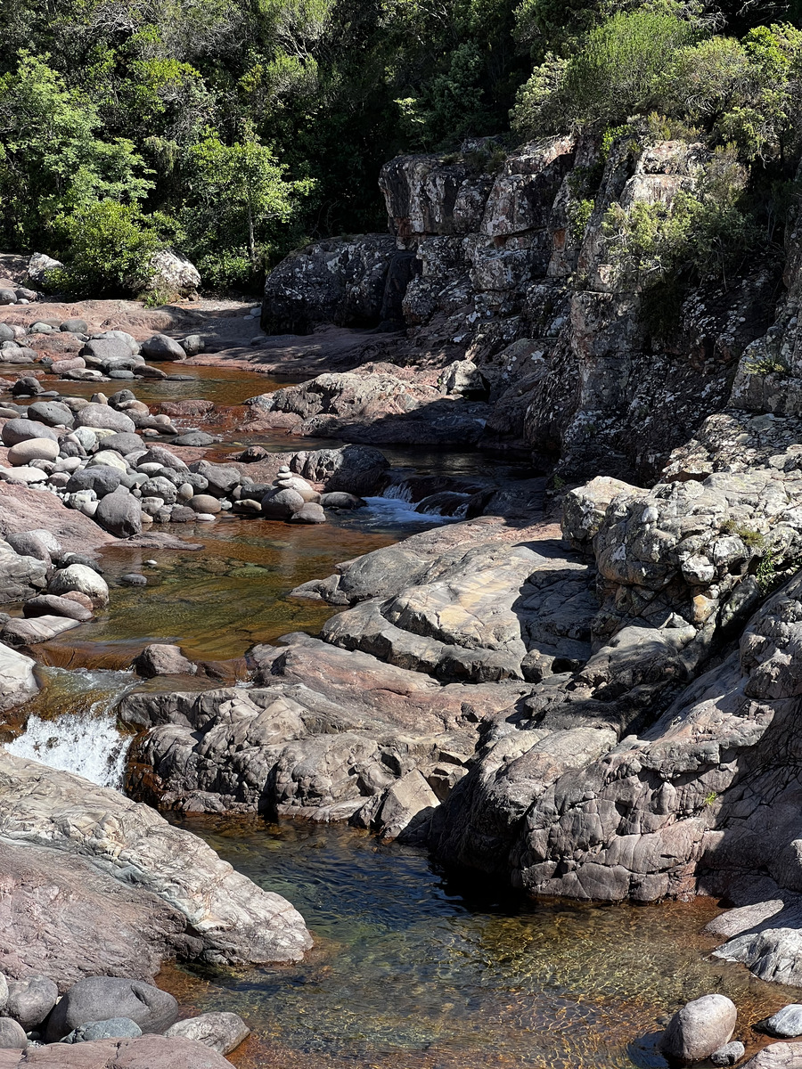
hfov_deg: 19.1
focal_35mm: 77
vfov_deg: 25.3
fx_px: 2379
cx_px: 401
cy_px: 534
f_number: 2.8
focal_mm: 9
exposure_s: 1/230
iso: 32
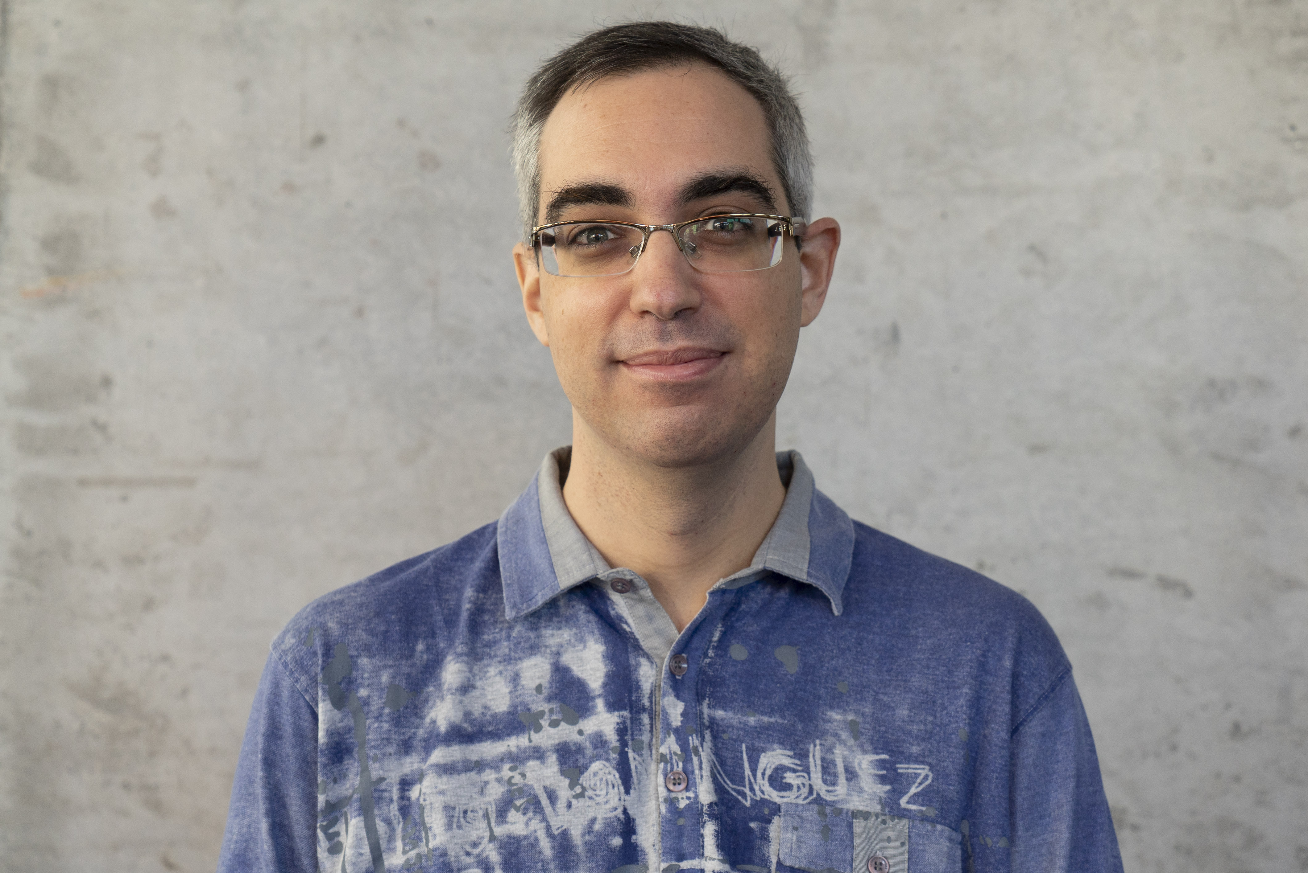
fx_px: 2181
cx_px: 654
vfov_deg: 22.7
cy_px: 436
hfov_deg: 33.4
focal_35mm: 60
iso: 1000
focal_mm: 60
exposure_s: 1/160
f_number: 5.6
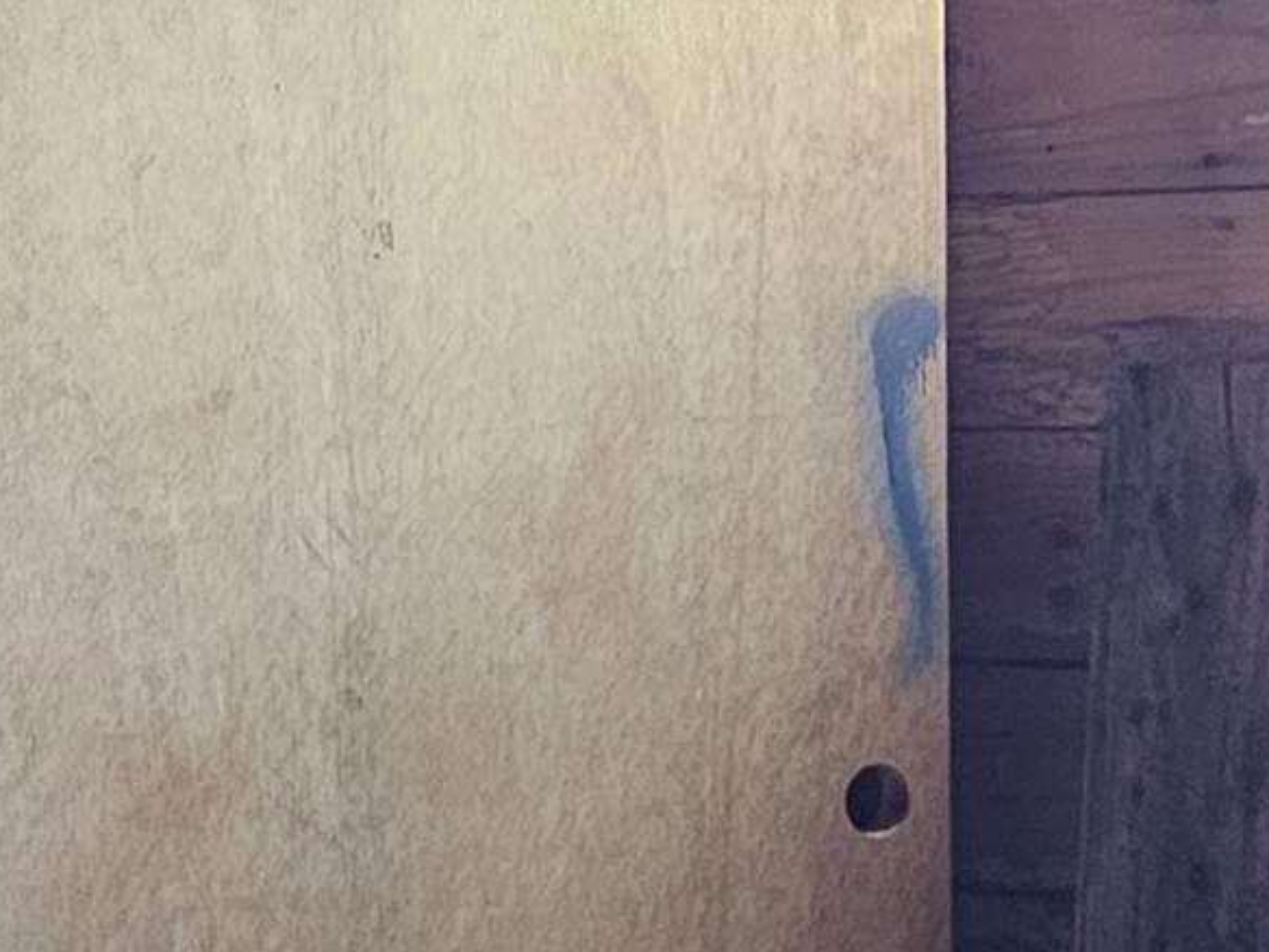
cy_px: 226
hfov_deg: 14.6
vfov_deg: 12.2
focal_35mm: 121
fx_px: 4436
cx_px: -895
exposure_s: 1/24
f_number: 1.7
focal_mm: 6.3
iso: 800
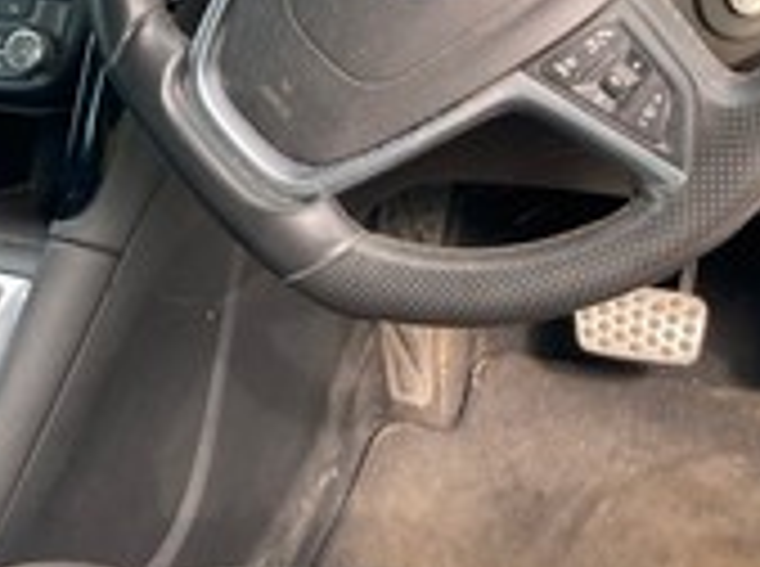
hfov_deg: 32.4
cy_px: 27
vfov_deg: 24.2
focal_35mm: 58
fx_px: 1271
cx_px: 148
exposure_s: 1/121
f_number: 1.8
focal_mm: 3.99
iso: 40
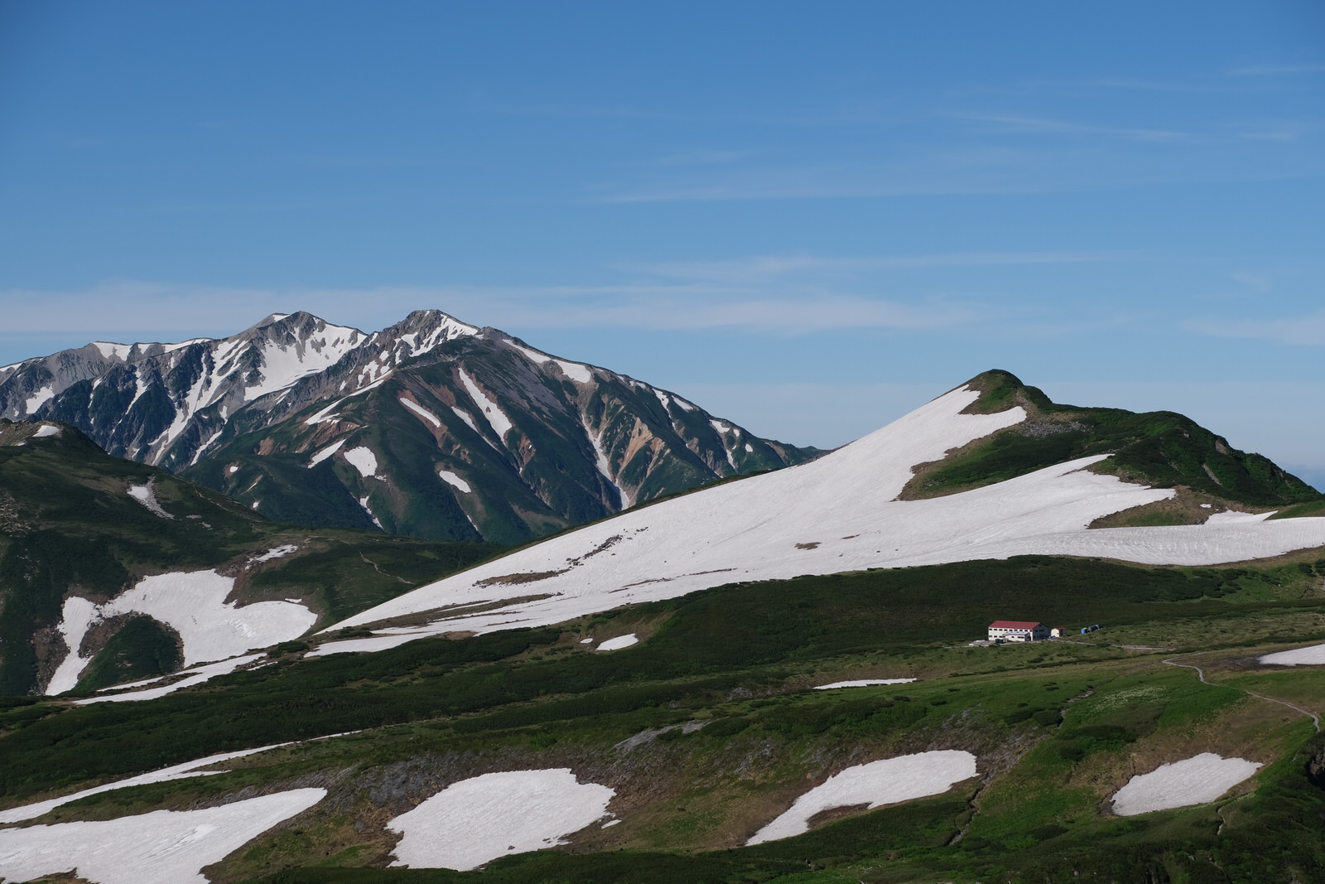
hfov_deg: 23.1
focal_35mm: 88
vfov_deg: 15.5
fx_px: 3239
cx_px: 662
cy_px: 442
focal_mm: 58.9
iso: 160
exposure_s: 1/680
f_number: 8
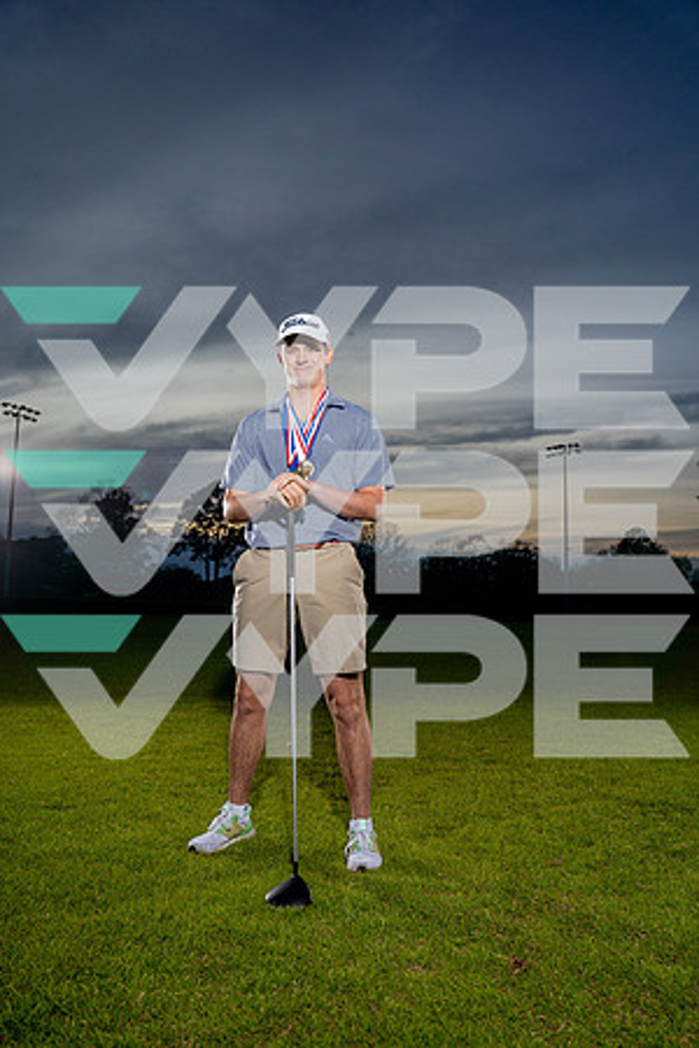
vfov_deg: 67.4
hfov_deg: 47.9
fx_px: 786
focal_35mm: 27
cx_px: 350
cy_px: 524
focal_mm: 27
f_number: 4
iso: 400
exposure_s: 1/250
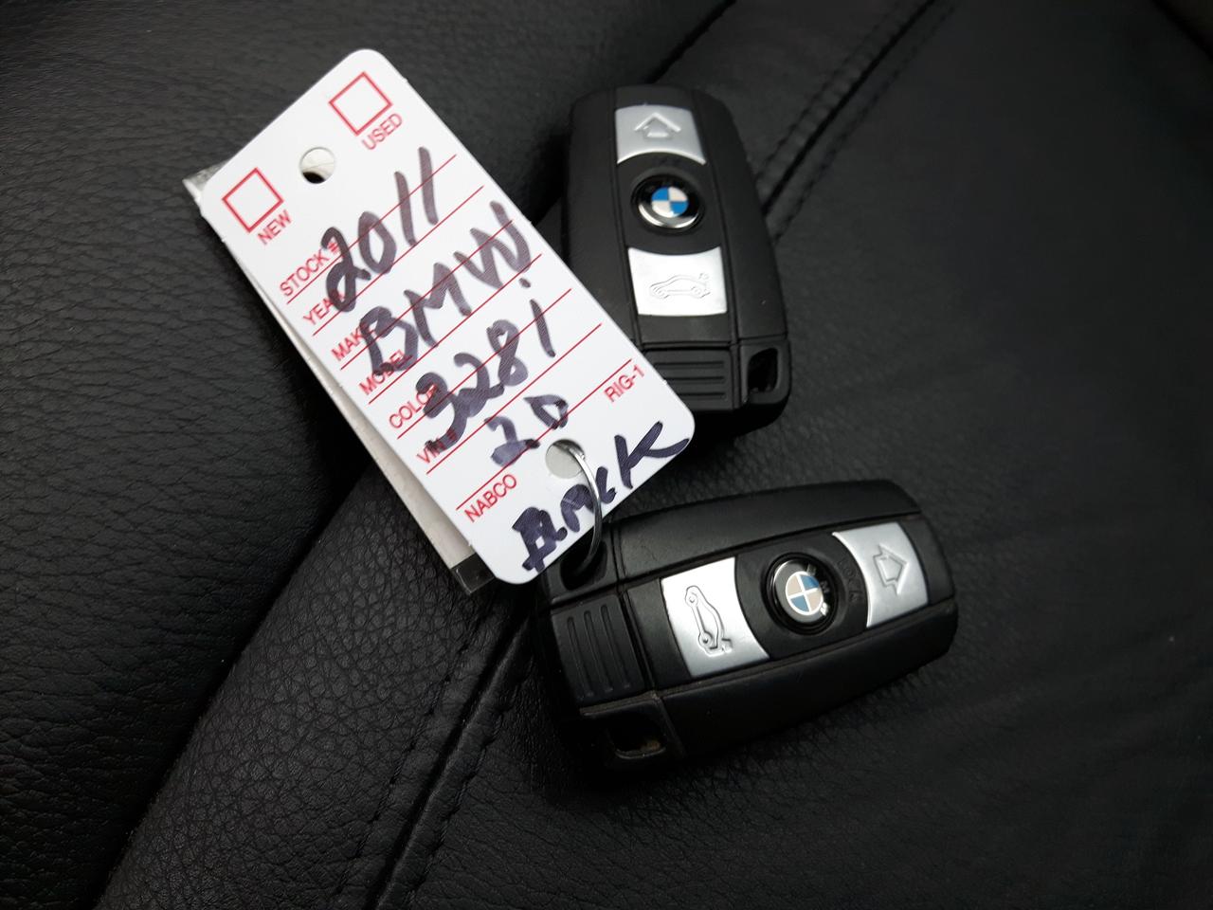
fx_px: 1086
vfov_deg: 45.4
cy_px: 455
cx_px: 606
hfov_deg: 58.4
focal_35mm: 31
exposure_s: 1/100
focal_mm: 3.7
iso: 50
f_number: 1.9
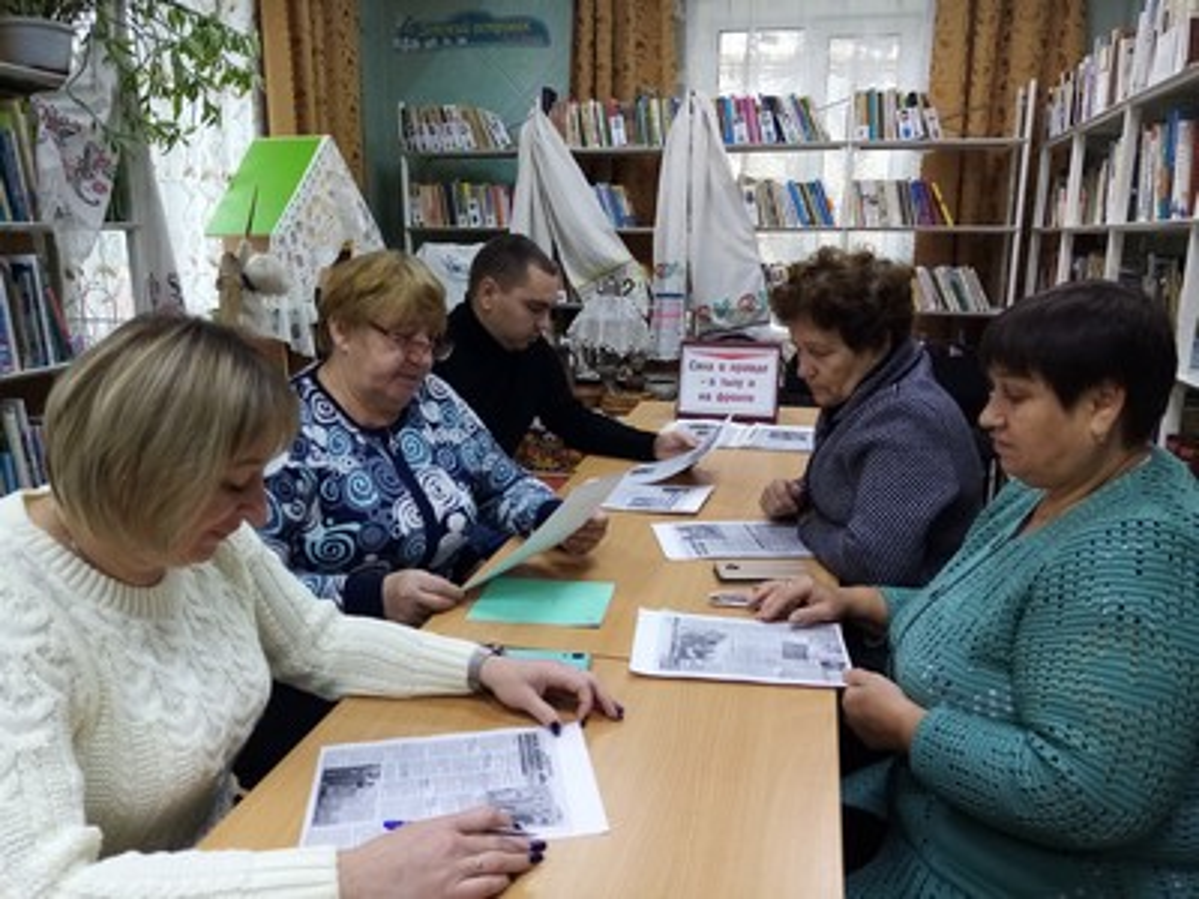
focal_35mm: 26
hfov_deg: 67.3
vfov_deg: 53.1
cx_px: 600
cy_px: 450
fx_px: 901
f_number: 1.8
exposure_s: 1/33.3
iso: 143
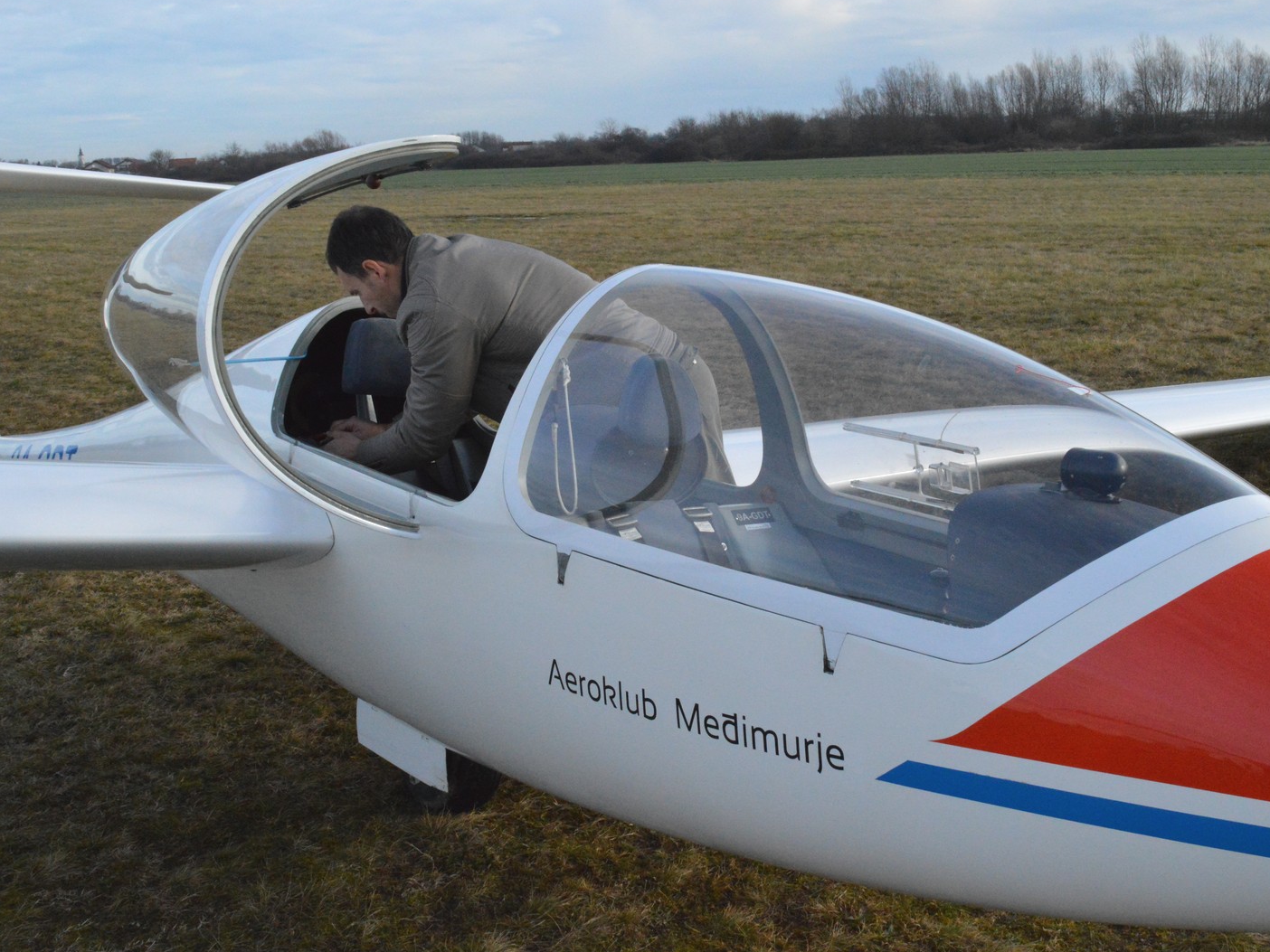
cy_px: 478
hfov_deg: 46.7
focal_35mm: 40
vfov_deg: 36.0
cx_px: 705
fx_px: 1468
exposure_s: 1/1000
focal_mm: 24
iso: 3200
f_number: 16
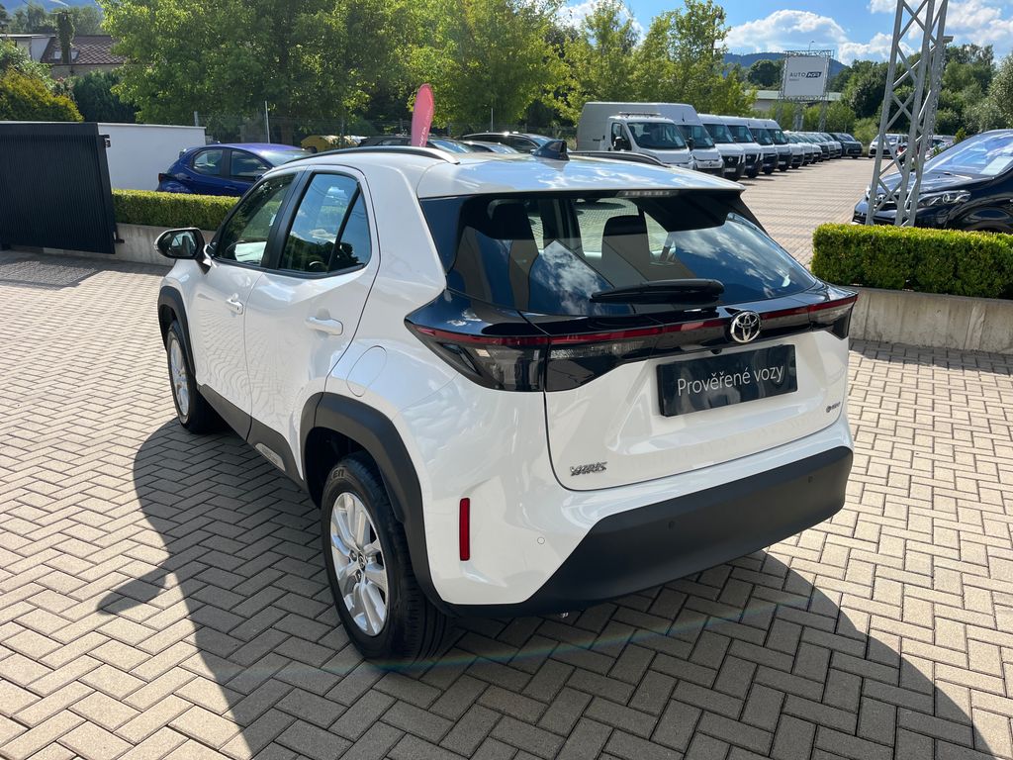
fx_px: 761
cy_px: 380
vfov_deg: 53.1
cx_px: 506
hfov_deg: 67.3
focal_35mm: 26
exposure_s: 1/2755
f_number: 1.6
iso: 50
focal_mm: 5.1
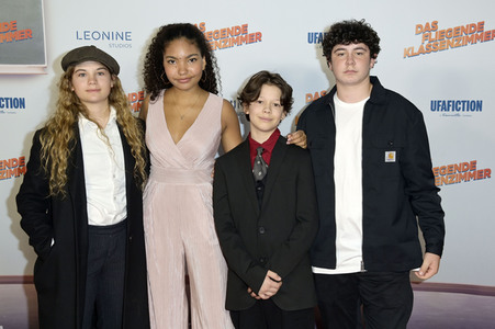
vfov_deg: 24.2
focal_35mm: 56
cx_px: 248
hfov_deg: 35.7
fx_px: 769
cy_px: 164
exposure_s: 1/250
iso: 640
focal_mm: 56
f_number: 5.6
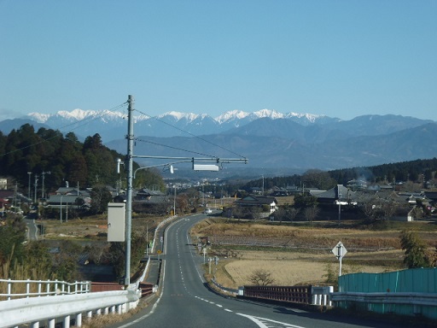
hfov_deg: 18.0
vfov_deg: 13.6
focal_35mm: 109
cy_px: 164
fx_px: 1376
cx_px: 218
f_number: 6.5
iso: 100
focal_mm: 19.3
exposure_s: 1/320
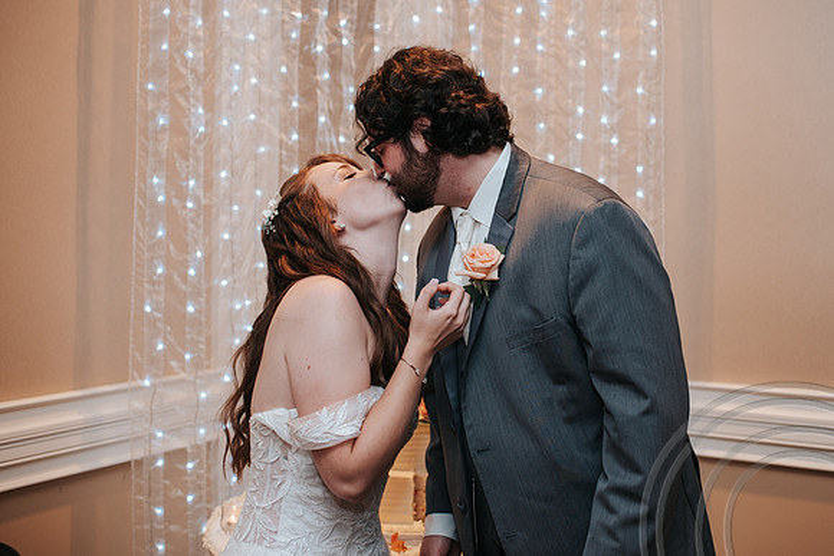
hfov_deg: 46.7
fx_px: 961
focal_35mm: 41
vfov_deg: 32.2
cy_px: 229
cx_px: 490
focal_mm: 35
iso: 800
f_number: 2.8
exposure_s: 1/160
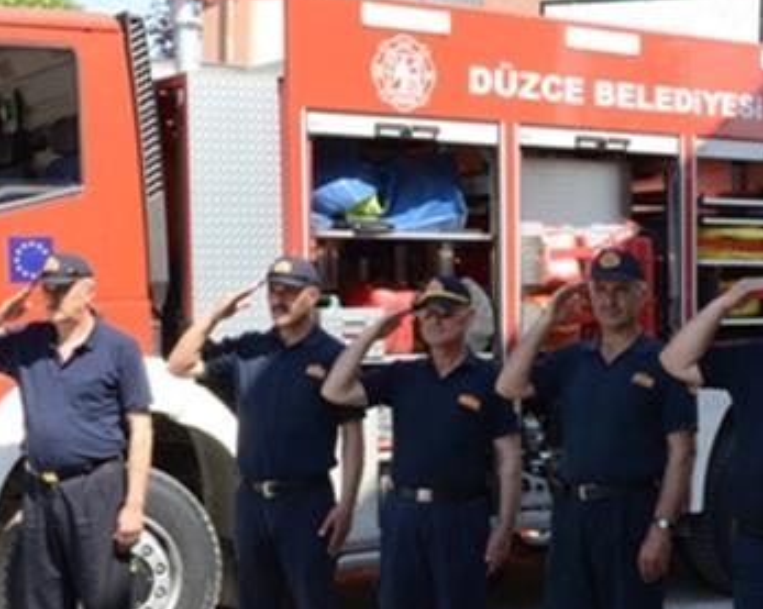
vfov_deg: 22.3
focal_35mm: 68
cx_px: 451
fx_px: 1536
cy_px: 407
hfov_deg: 27.8
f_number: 18
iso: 1250
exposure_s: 1/250
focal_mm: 21
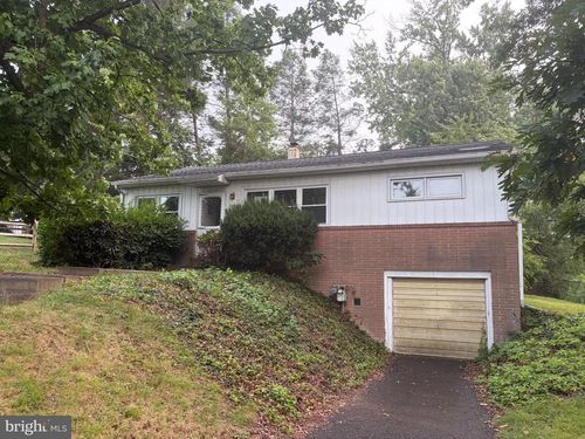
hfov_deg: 67.3
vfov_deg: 53.1
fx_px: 439
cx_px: 292
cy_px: 220
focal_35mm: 26
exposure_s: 1/266
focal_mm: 5.96
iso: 50
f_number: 1.6
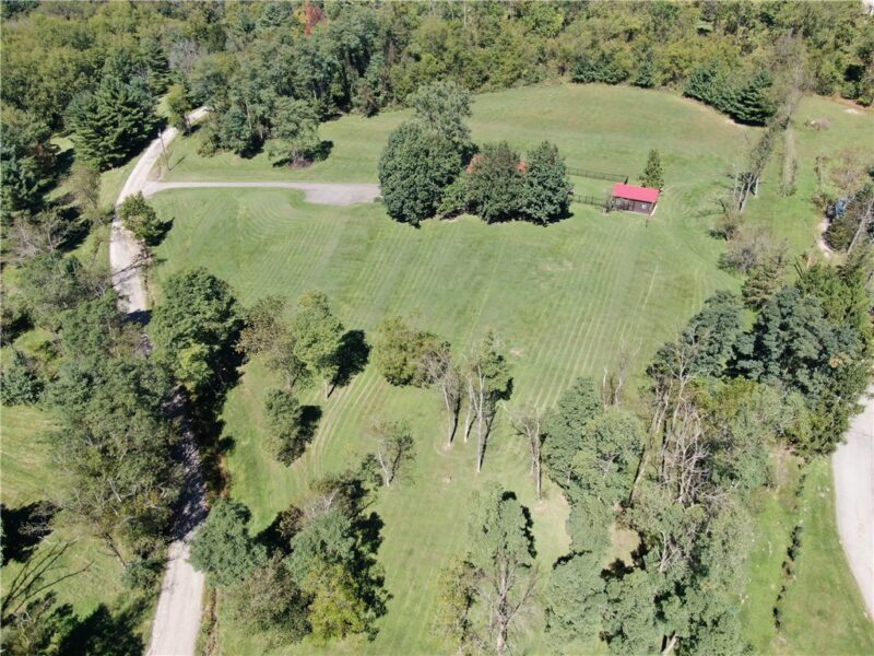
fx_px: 606
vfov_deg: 56.8
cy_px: 328
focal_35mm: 24
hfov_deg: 71.6
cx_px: 437
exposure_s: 1/640
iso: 110
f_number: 2.8
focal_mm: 4.39
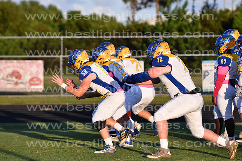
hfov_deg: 8.9
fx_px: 1563
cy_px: 80
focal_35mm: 232
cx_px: 121
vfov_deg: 5.9
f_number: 4
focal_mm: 155
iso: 400
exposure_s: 1/4000
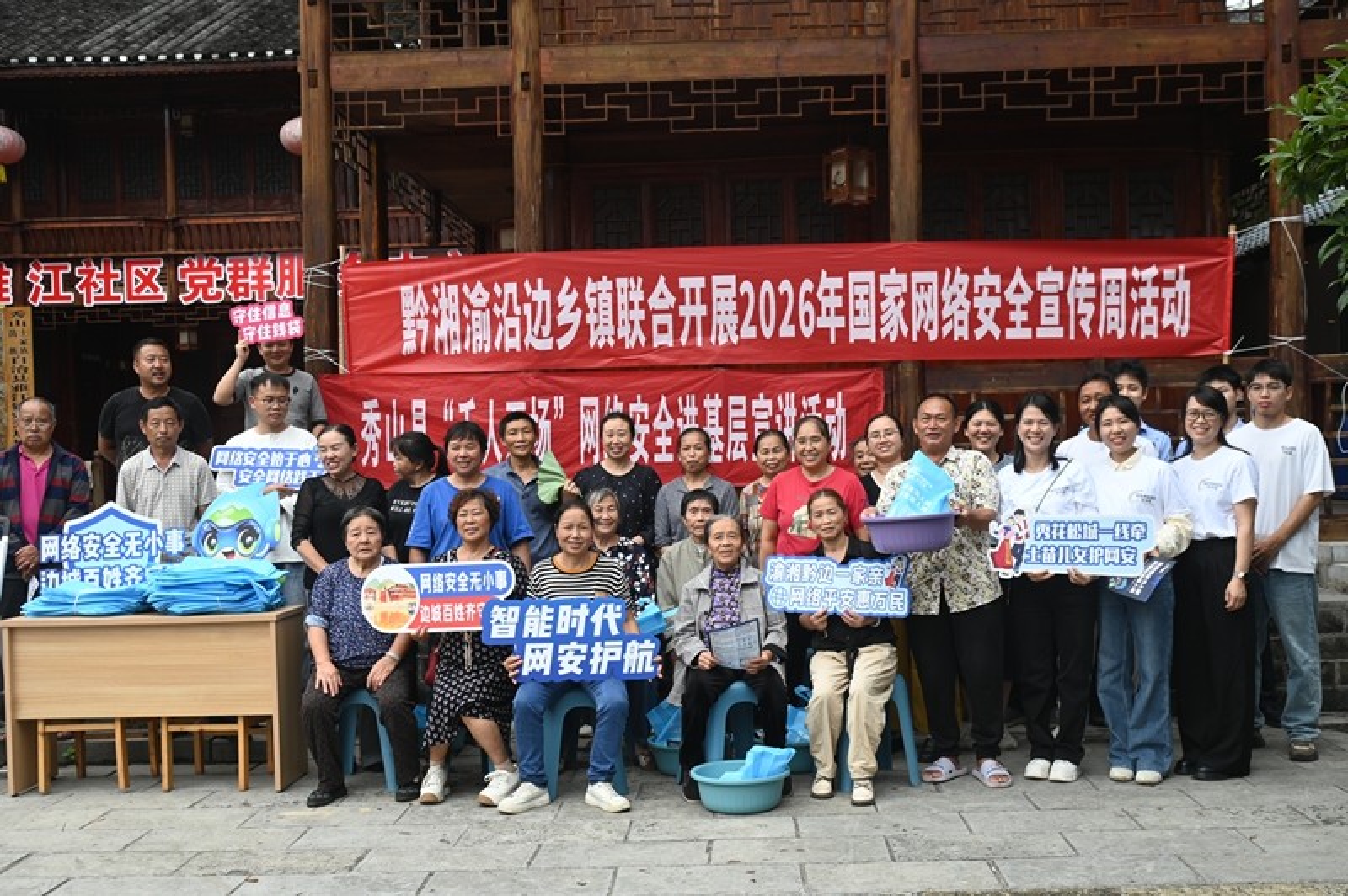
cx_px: 674
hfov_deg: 50.7
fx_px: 1422
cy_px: 448
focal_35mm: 38
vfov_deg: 35.0
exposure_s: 1/160
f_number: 6.3
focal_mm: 38
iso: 100
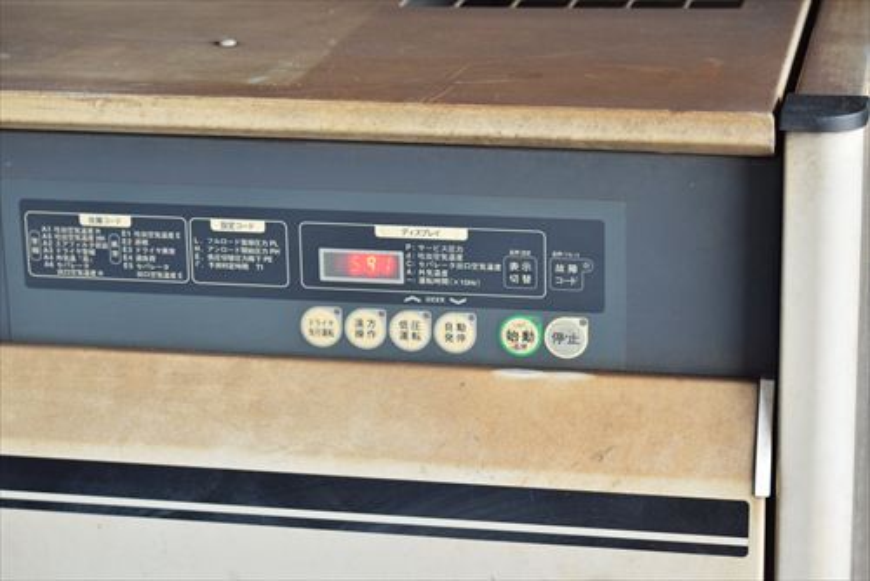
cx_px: 435
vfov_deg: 16.6
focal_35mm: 82
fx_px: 1995
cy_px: 290
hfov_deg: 24.6
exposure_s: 1/320
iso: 1250
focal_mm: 55
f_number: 6.3
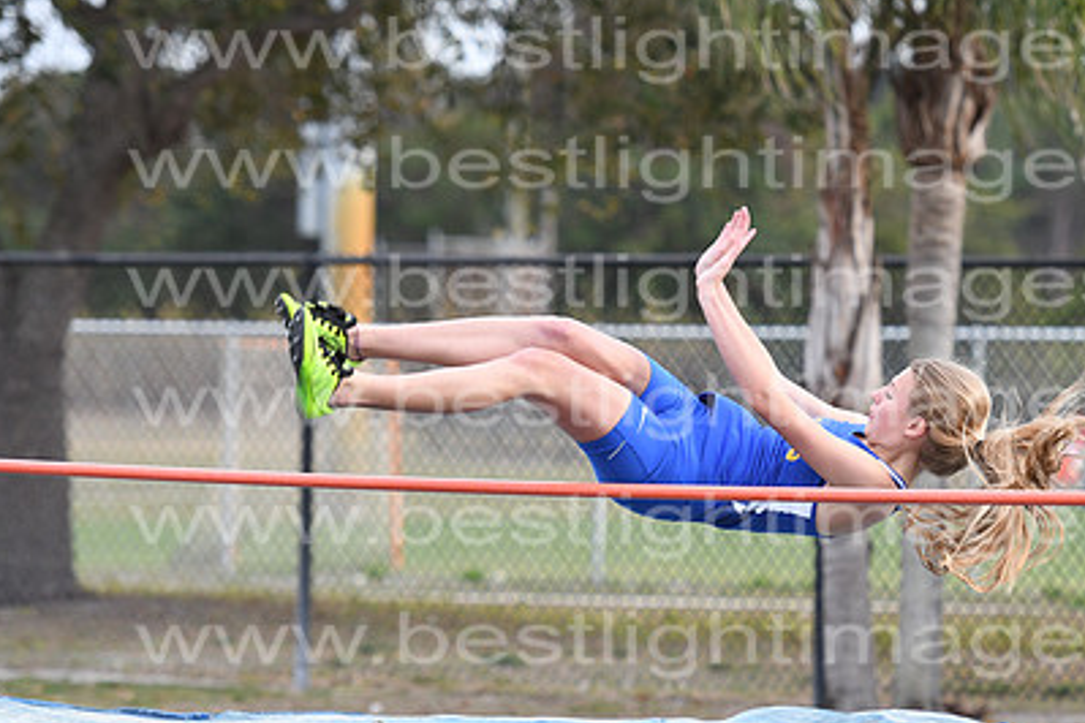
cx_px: 753
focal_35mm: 327
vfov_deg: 4.2
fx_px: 9855
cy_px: 466
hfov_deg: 6.3
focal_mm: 150
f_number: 4
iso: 400
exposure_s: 1/1250
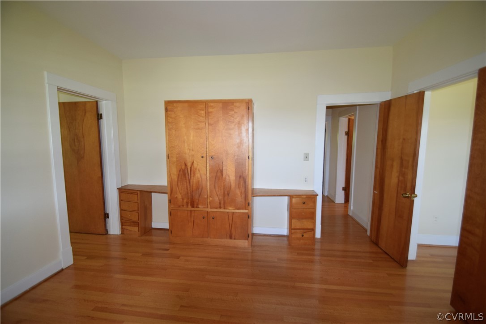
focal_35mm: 15
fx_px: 202
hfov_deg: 100.4
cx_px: 243
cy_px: 162
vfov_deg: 77.3
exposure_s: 1/60
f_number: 4
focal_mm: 10
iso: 800
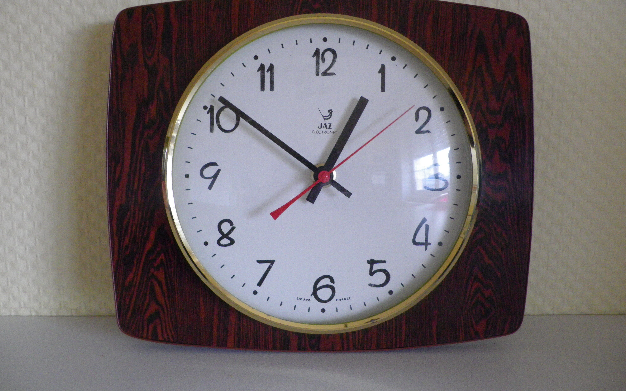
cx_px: 312
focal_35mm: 30
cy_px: 181
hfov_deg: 62.9
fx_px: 512
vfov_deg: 41.8
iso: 320
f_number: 2.6
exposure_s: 1/60
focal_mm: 4.9
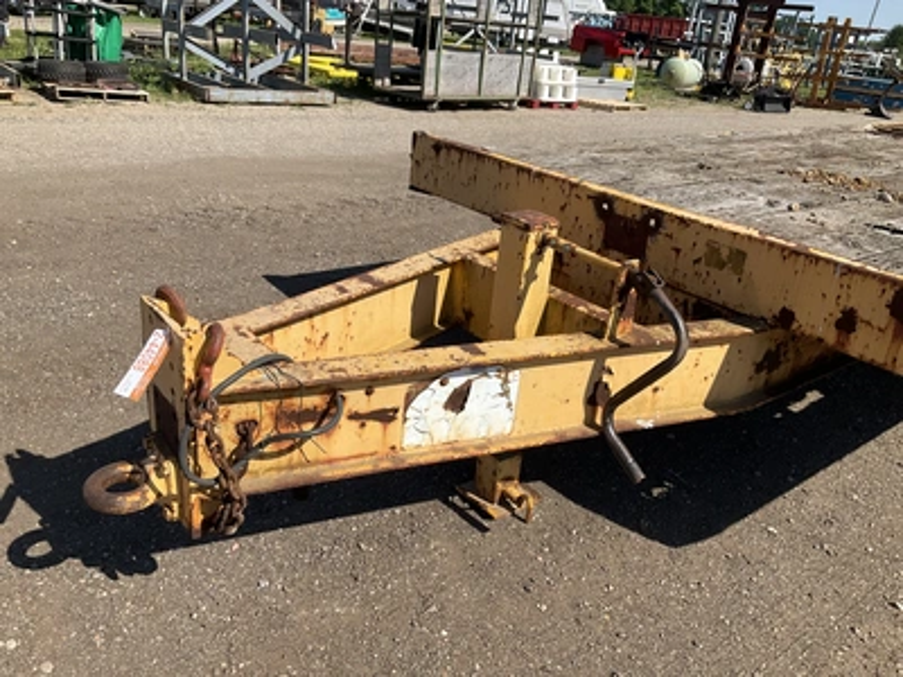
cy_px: 338
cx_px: 452
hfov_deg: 61.7
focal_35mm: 29
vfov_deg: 48.2
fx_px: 756
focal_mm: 3
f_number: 1.8
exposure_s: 1/1984
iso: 25
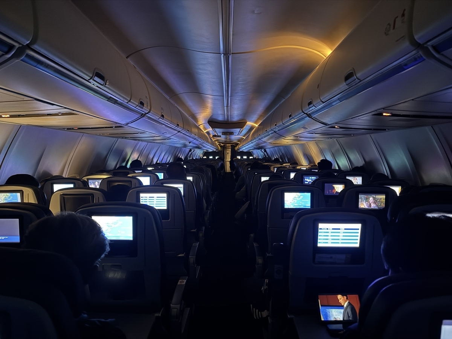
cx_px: 226
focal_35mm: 24
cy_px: 170
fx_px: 313
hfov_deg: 71.6
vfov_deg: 56.8
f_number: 1.78
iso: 1250
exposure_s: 1/9
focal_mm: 6.76
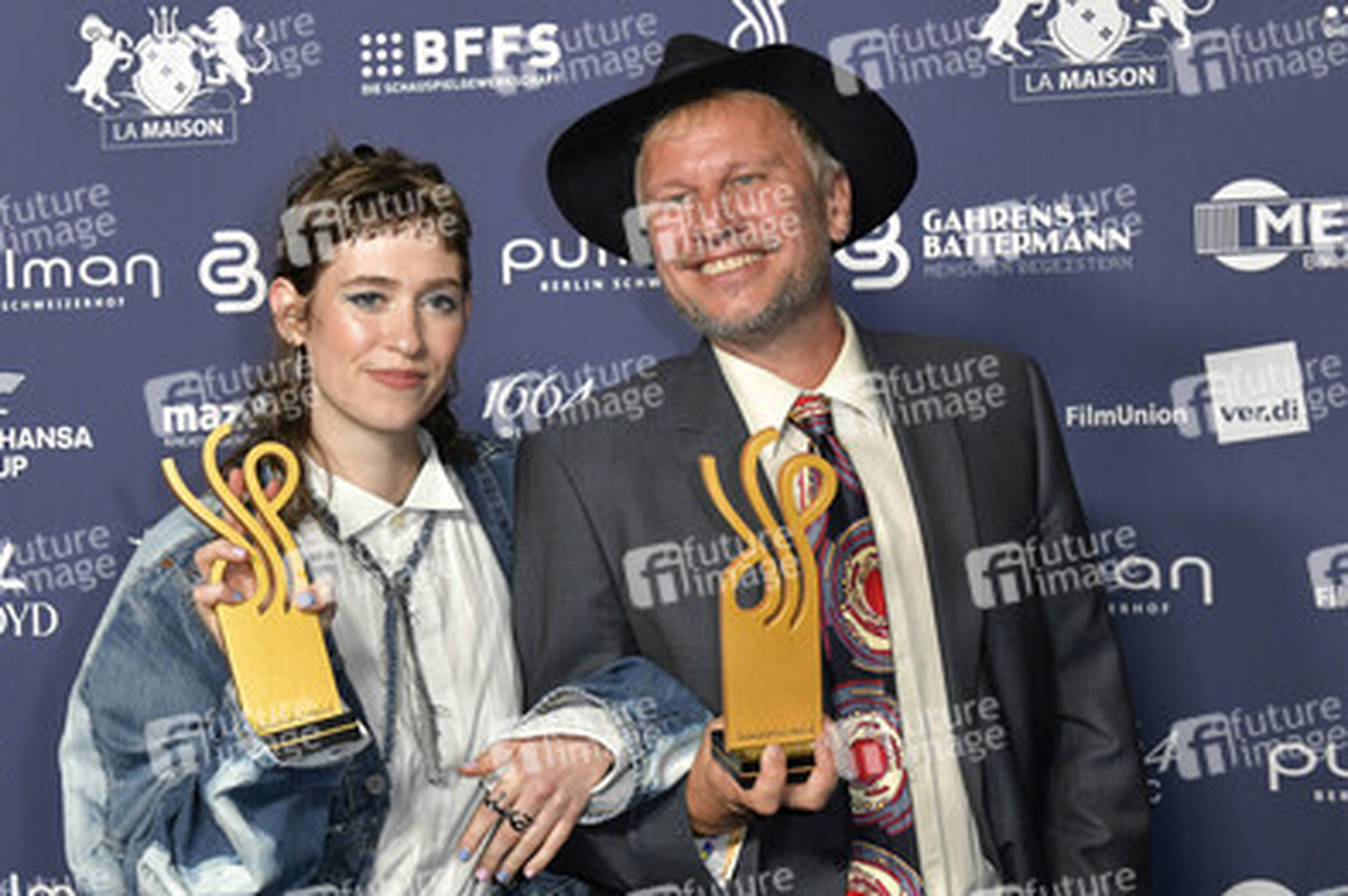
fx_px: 2058
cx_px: 621
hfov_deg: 36.3
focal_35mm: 55
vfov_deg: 24.6
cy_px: 482
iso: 2000
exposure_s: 1/250
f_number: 6.3
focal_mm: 48
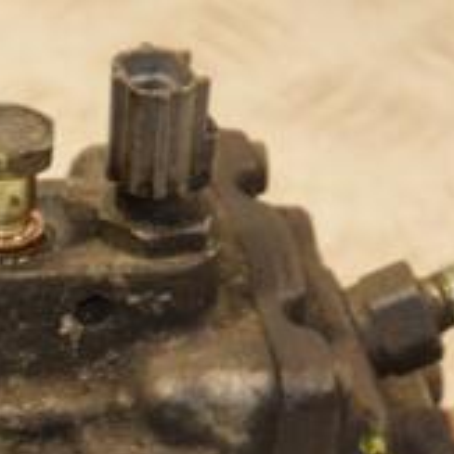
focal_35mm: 432
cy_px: 554
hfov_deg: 4.0
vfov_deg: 4.0
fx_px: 6410
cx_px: -103
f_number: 5.6
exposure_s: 1/100
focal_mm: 92
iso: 800
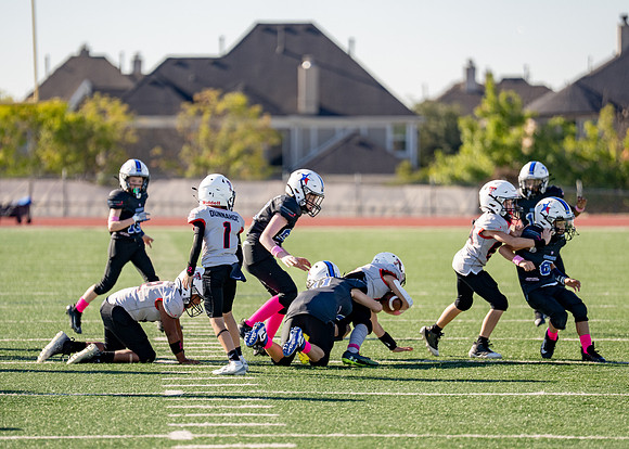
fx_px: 4572
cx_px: 298
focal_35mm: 256
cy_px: 240
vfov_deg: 5.6
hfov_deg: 7.9
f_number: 2.8
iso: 160
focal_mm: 200
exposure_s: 1/2000
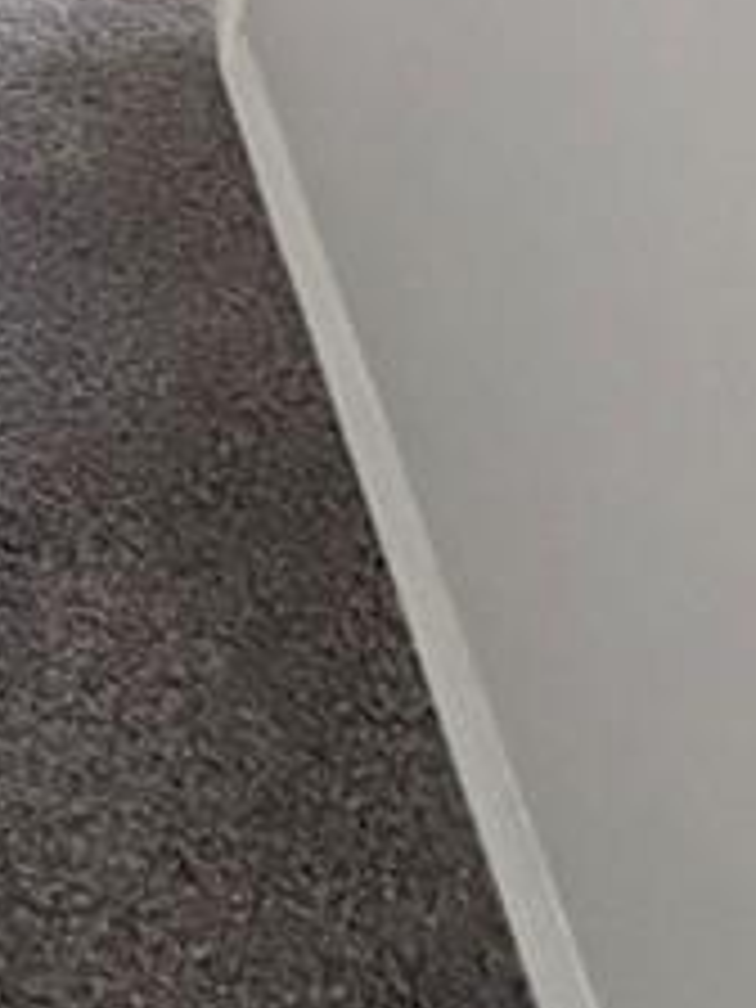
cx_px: -27
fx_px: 2184
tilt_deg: -10.6
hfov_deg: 19.0
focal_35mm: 75
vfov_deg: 18.2
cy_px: -972
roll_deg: -4.2
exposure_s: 1/121
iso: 250
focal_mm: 2.22
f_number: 2.2
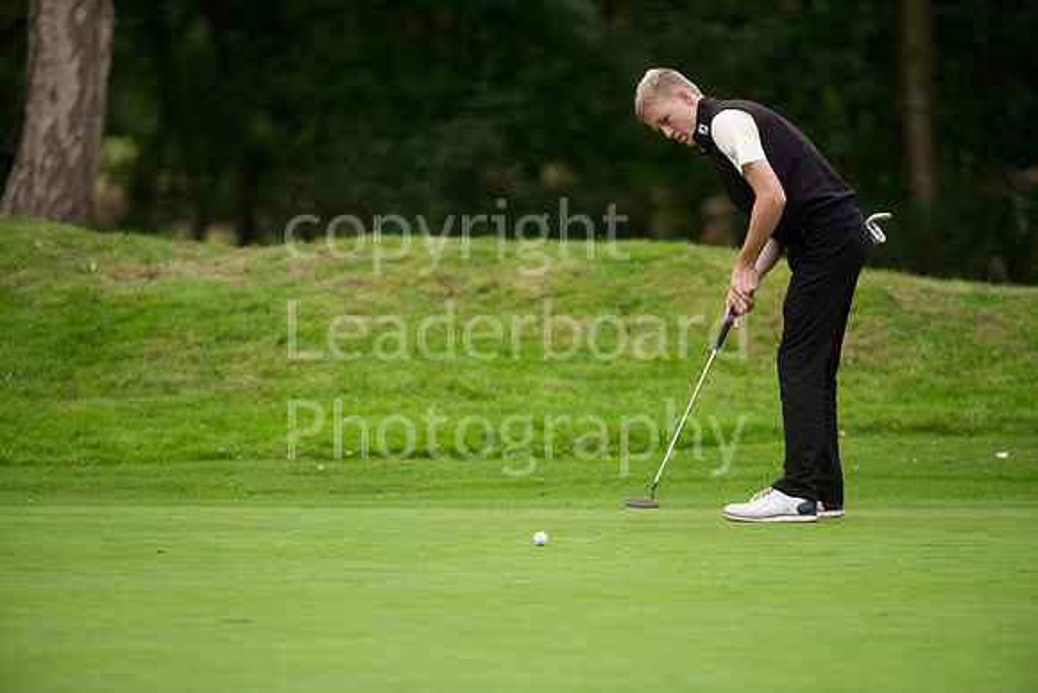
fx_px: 8652
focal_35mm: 300
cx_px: 519
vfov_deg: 4.6
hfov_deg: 6.9
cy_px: 346
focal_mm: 300
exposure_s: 1/1000
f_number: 4
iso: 1250
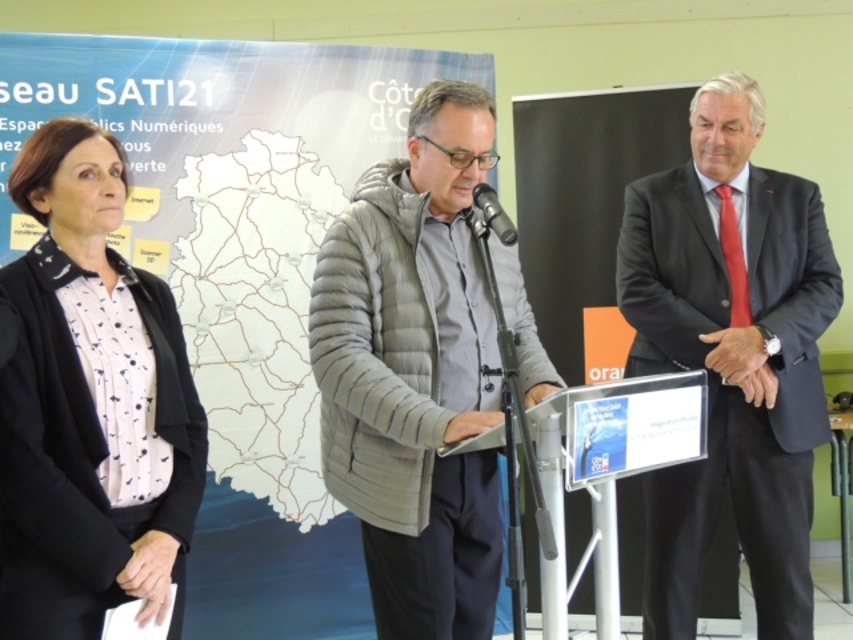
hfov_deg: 43.9
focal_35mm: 43
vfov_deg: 33.6
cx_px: 426
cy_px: 320
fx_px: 1060
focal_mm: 7.6
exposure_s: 1/13
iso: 450
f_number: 3.4
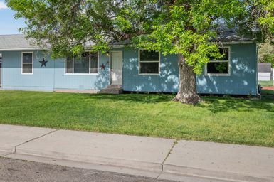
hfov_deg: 49.3
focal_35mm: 39
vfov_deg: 34.0
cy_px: 67
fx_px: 297
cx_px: 109
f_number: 8
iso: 800
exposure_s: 1/640
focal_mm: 30
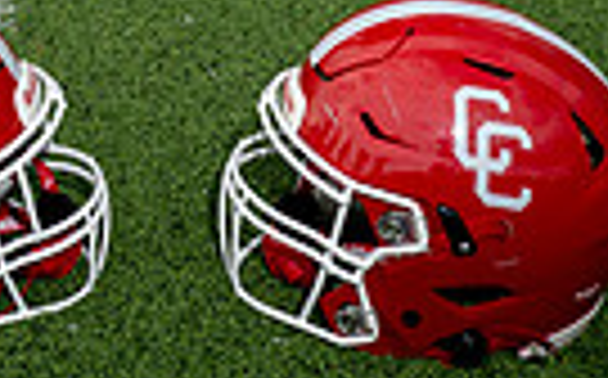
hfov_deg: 21.1
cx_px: -14
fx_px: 1572
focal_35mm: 95
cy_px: -526
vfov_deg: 11.4
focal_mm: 28
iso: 640
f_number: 5.6
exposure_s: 1/250
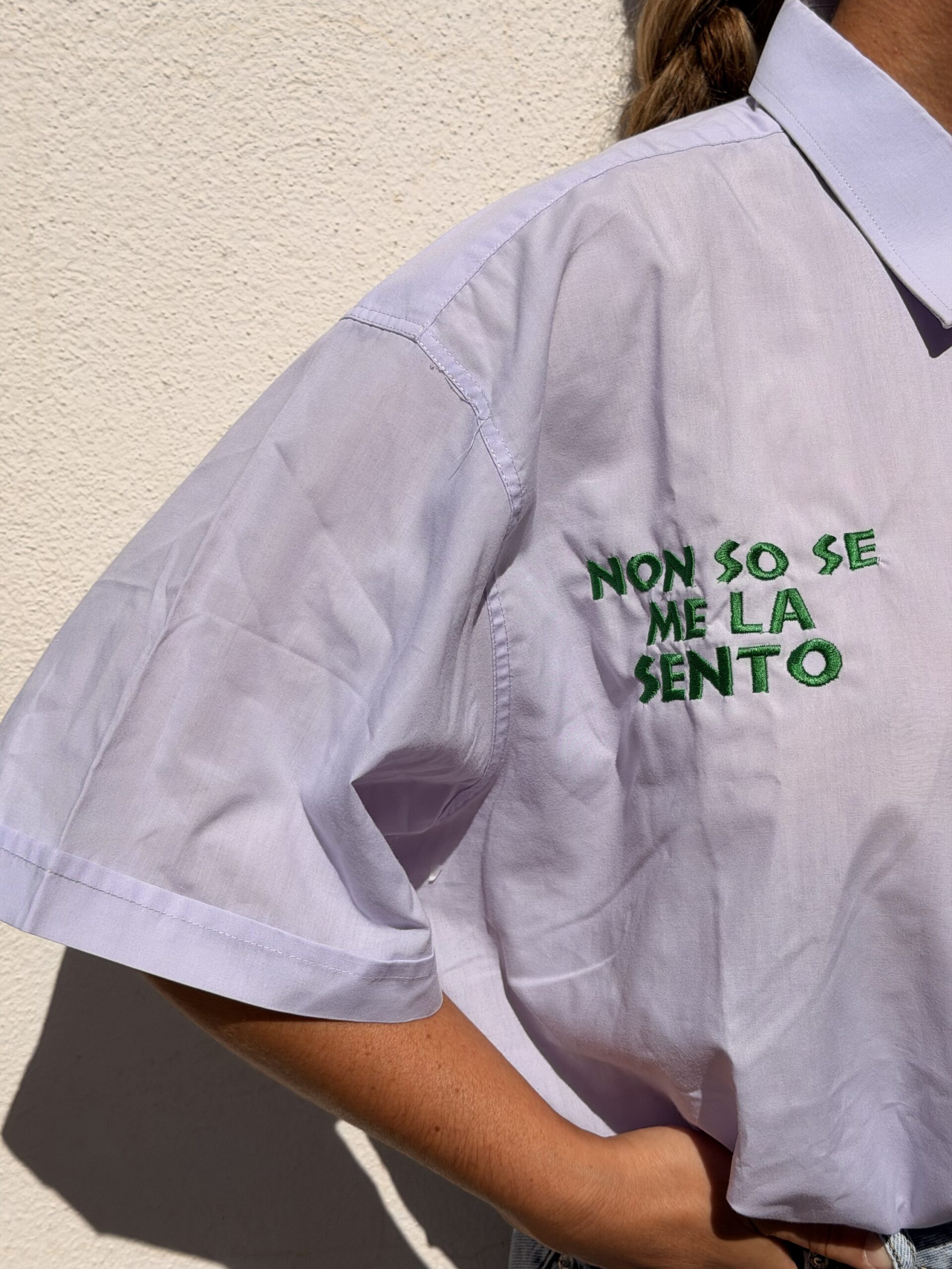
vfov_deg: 39.7
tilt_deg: -14.4
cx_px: 476
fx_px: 1760
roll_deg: -4.1
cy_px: 634
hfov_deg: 30.3
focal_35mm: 48
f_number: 1.78
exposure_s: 1/27778
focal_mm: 6.76
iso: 80
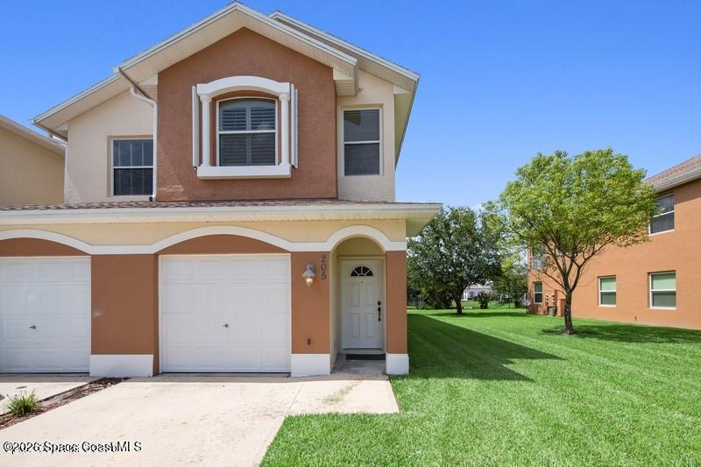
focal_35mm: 16
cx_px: 350
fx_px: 311
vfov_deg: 73.7
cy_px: 234
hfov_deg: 96.7
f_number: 8
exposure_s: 1/250
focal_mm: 16
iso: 200
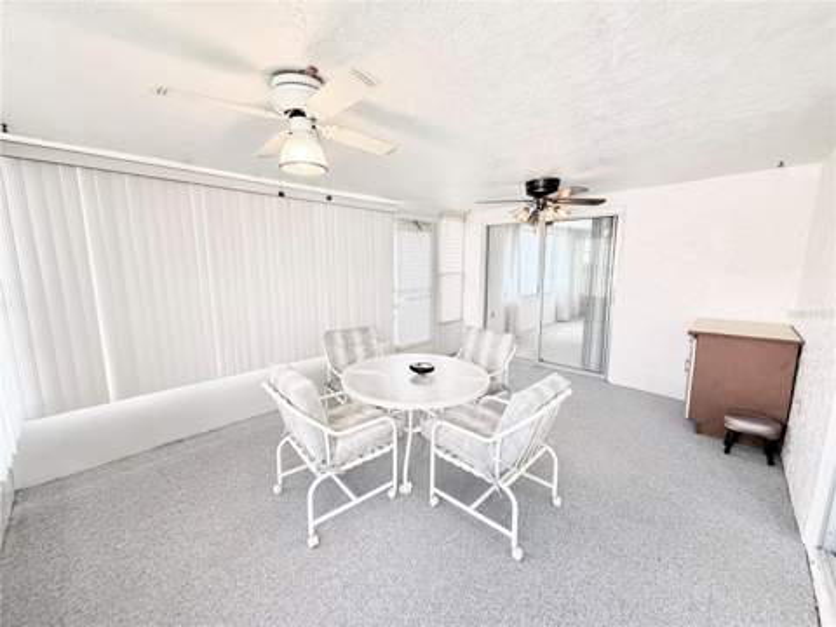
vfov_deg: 85.7
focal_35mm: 14
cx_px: 418
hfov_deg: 102.1
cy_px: 314
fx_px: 338
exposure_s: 1/60
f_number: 2.2
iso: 250
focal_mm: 2.22
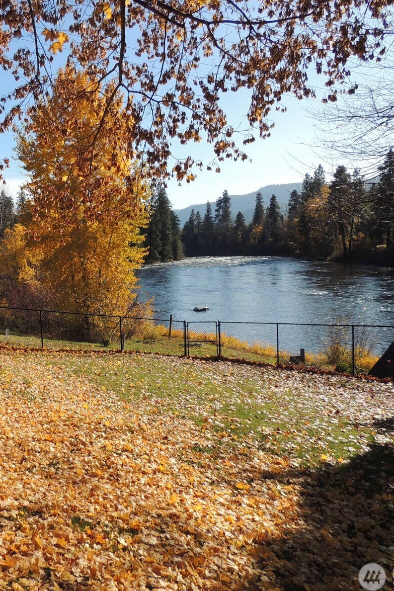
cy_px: 295
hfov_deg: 37.7
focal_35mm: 34
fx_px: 558
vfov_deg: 55.8
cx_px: 87
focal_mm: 4.3
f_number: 3
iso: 100
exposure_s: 1/1250
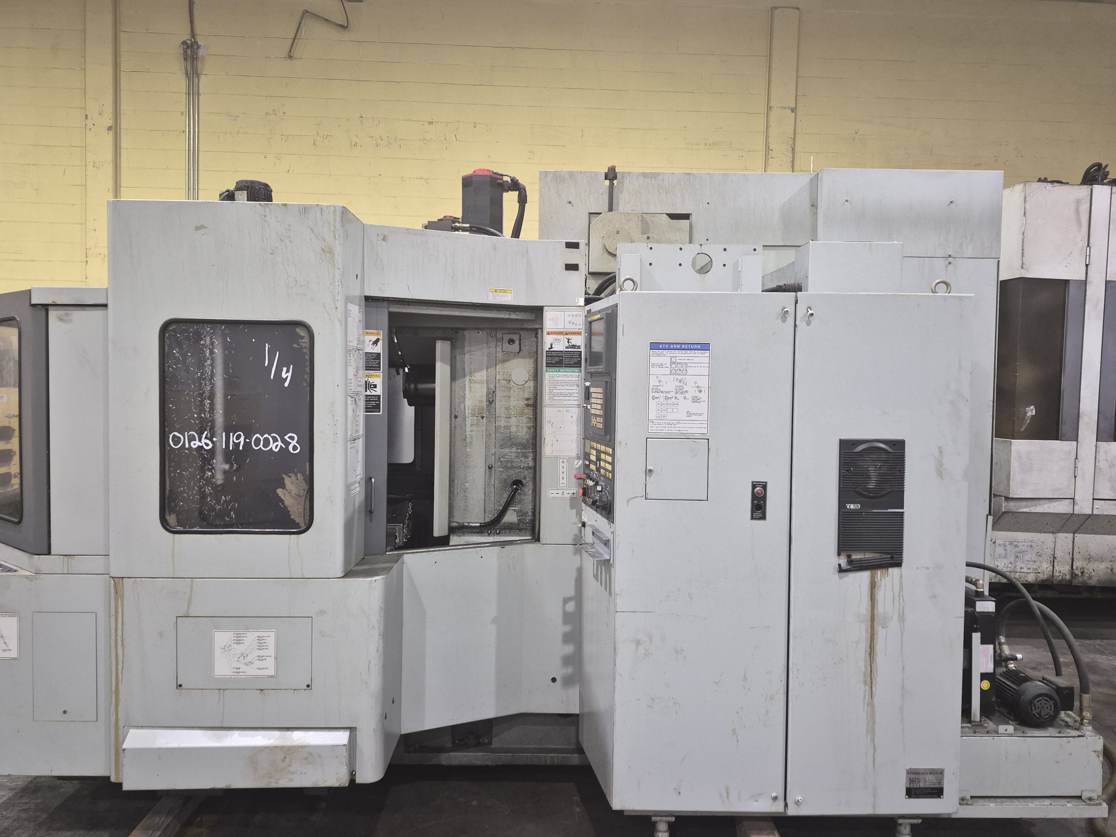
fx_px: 742
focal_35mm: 23
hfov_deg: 73.9
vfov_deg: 58.9
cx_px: 558
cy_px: 418
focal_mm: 5.4
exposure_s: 1/120
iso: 500
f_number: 1.8
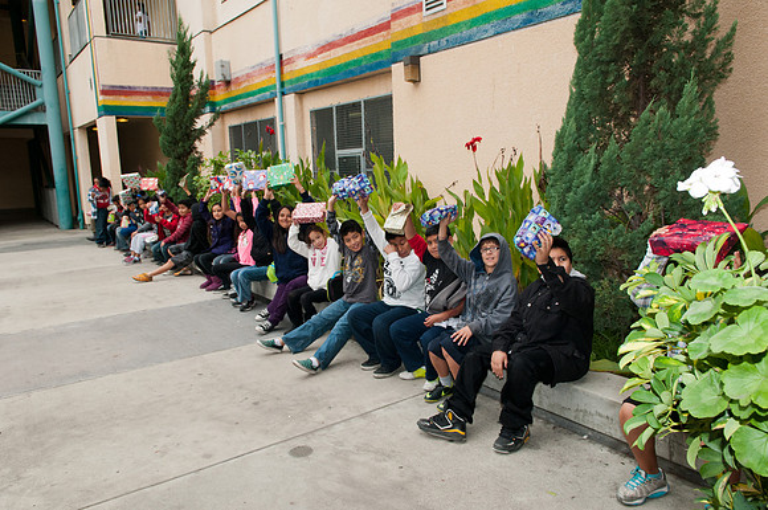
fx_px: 543
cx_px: 384
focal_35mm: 26
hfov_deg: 70.5
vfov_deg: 50.3
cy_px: 255
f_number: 6.3
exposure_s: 1/250
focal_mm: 17
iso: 640
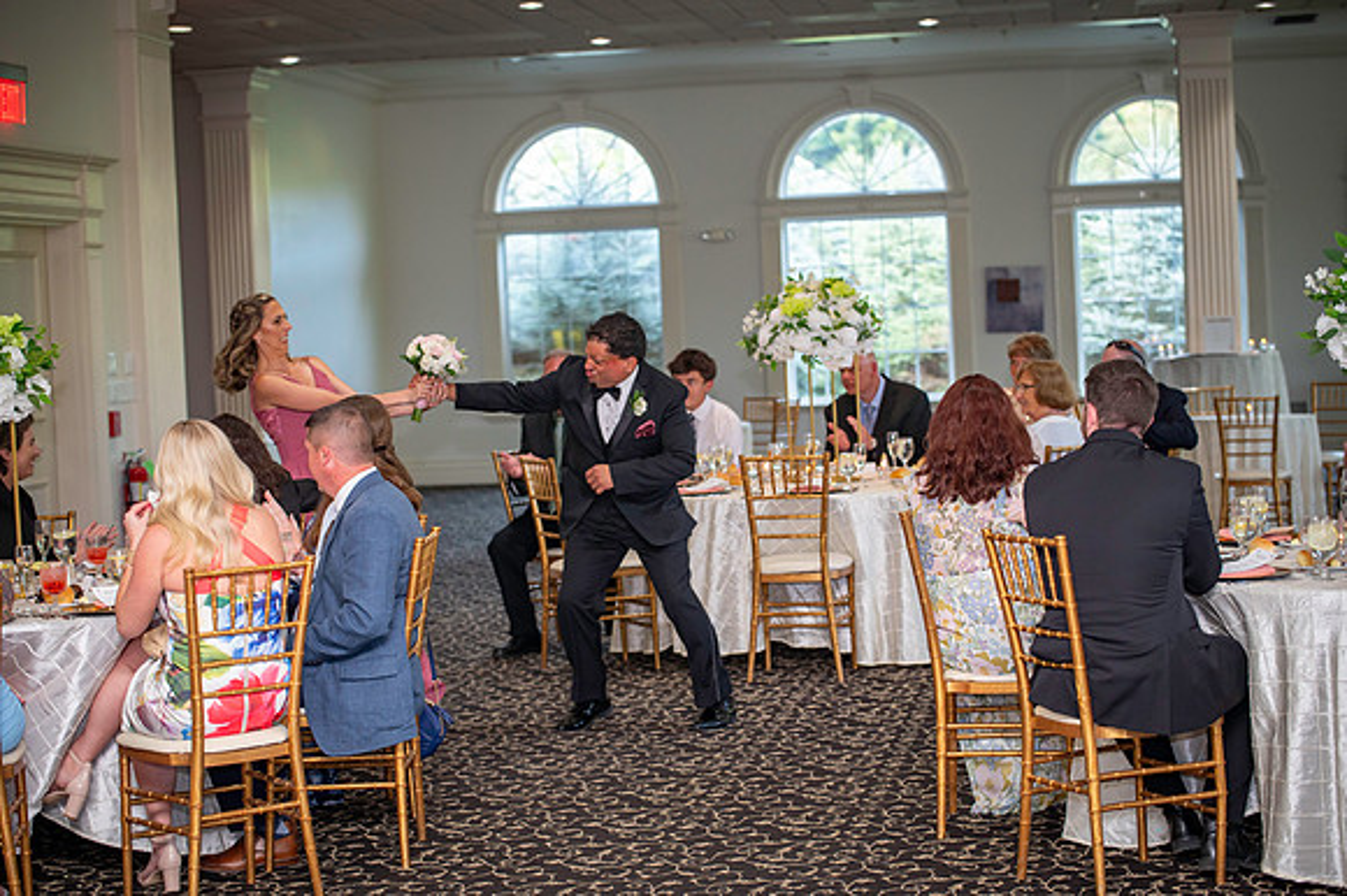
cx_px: 674
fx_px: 2618
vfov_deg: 19.4
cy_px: 448
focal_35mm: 70
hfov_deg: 28.9
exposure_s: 1/125
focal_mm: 70
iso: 800
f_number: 2.8
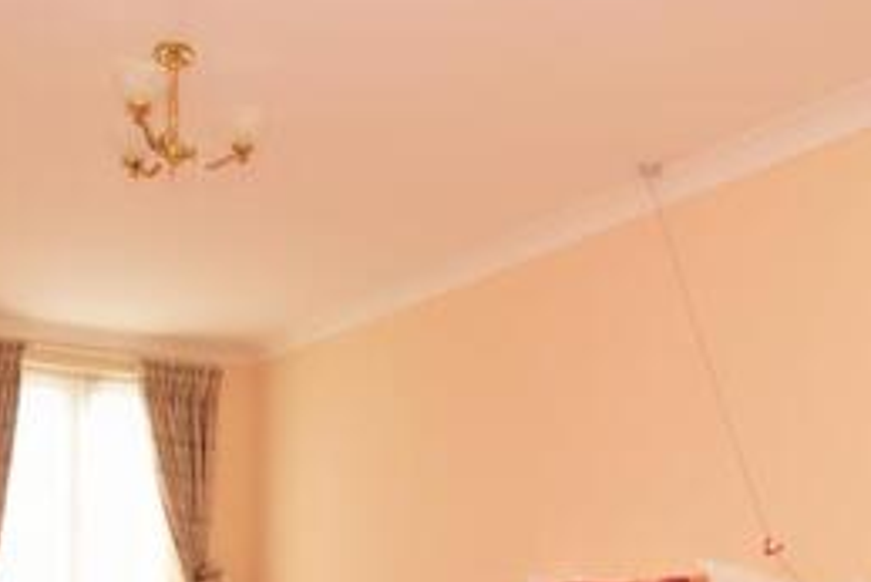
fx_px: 920
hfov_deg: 50.0
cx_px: 313
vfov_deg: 32.1
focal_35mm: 38
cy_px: 594
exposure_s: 1/80
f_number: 5
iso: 250
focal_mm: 10
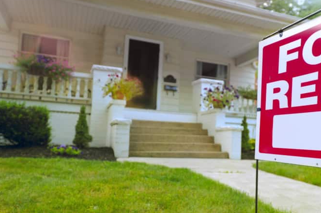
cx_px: 192
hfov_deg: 55.4
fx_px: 303
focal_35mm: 34
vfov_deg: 38.8
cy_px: 119
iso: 100
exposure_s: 1/160
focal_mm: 22
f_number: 2.8
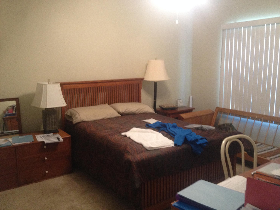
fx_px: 283
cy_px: 105
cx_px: 140
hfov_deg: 52.6
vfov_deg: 40.7
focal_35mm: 35
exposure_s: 1/20
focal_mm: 4.28
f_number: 2.4
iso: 250
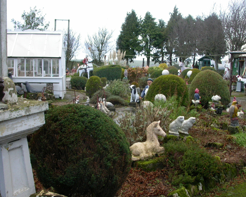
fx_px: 299
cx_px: 131
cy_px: 96
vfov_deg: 36.5
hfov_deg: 44.8
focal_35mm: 41
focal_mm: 7.85
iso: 100
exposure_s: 1/61.4
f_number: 3.3
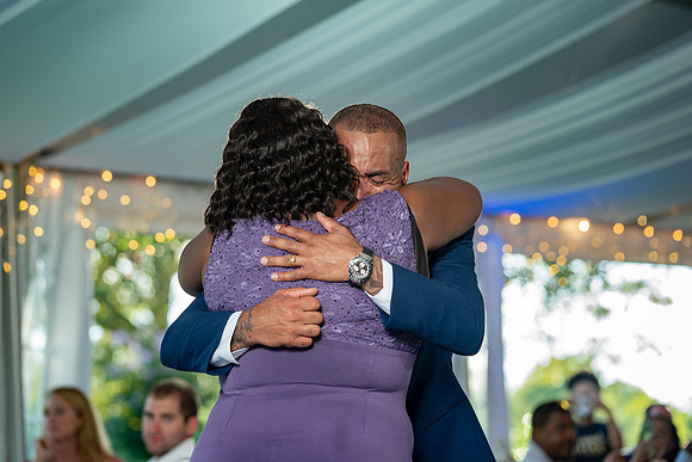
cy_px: 231
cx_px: 346
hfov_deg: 17.6
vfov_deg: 11.8
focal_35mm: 116
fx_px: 2230
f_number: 4
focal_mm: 116
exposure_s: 1/200
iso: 320
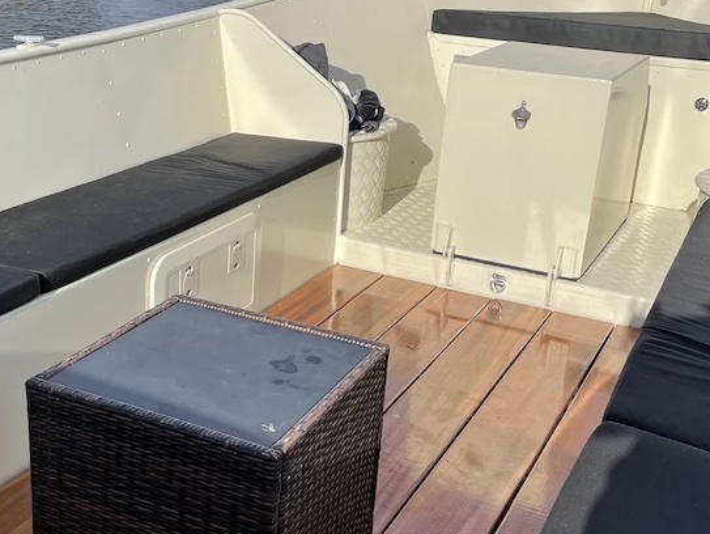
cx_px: 262
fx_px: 1006
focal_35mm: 49
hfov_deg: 38.6
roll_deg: +0.8
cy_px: 300
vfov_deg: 29.7
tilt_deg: -21.3
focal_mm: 4.2
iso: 32
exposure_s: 1/4292
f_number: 1.6
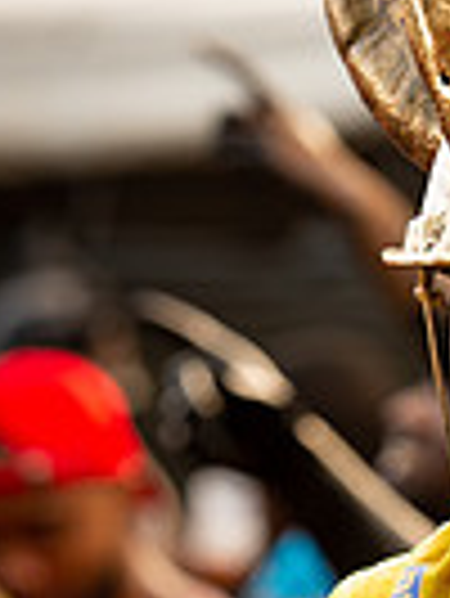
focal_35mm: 455
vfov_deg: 4.3
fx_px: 7874
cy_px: 751
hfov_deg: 3.3
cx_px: 610
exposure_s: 1/200
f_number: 5
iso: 250
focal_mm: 140
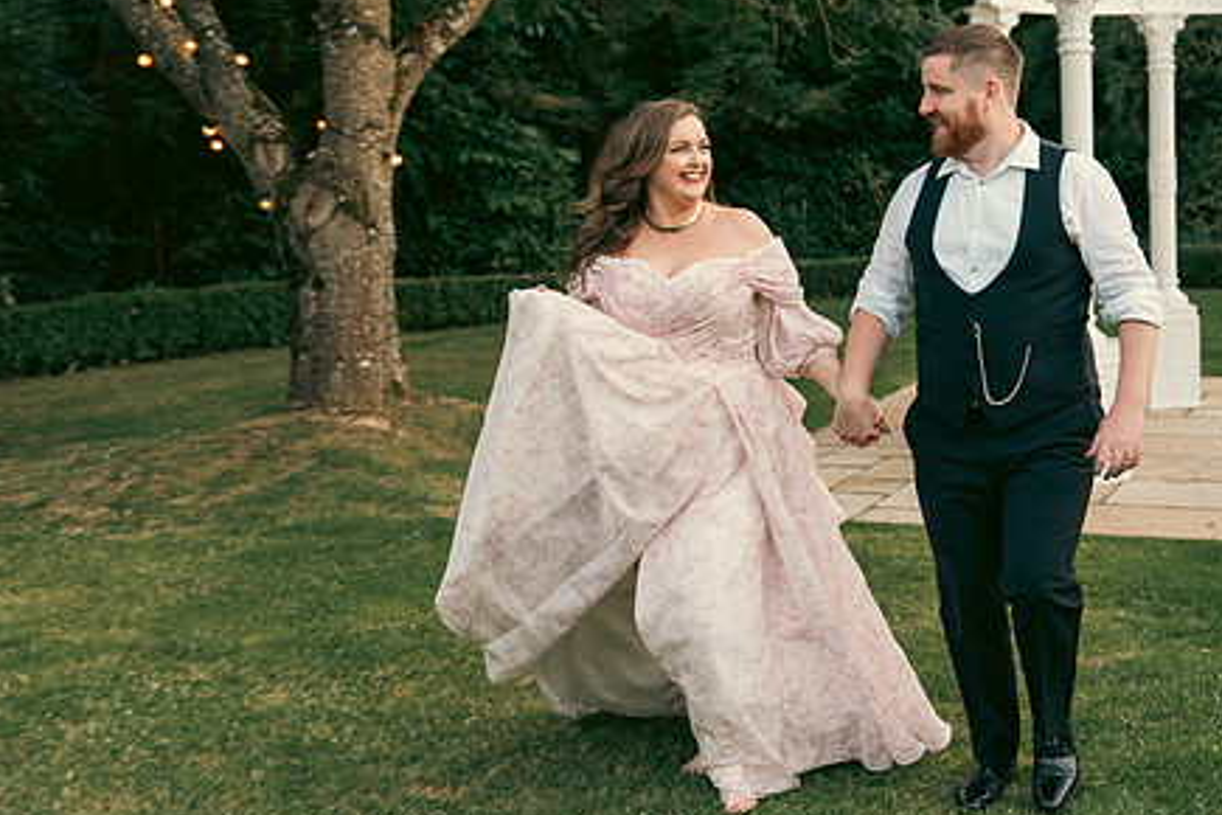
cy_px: 319
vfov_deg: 24.1
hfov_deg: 35.4
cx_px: 789
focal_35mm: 56
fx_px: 1901
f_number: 3.5
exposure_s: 1/200
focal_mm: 42
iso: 1250
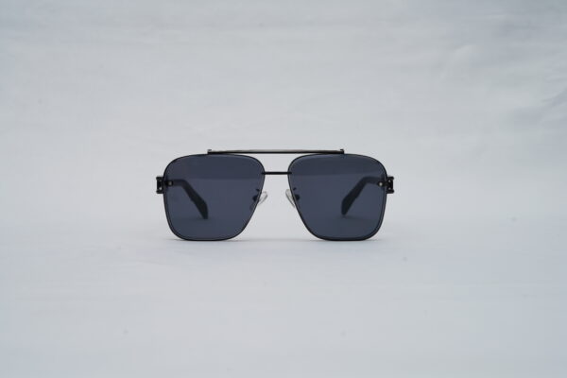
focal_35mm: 50
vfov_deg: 27.0
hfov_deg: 39.6
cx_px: 284
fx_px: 787
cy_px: 189
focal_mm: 50
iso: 100
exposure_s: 1/160
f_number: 9
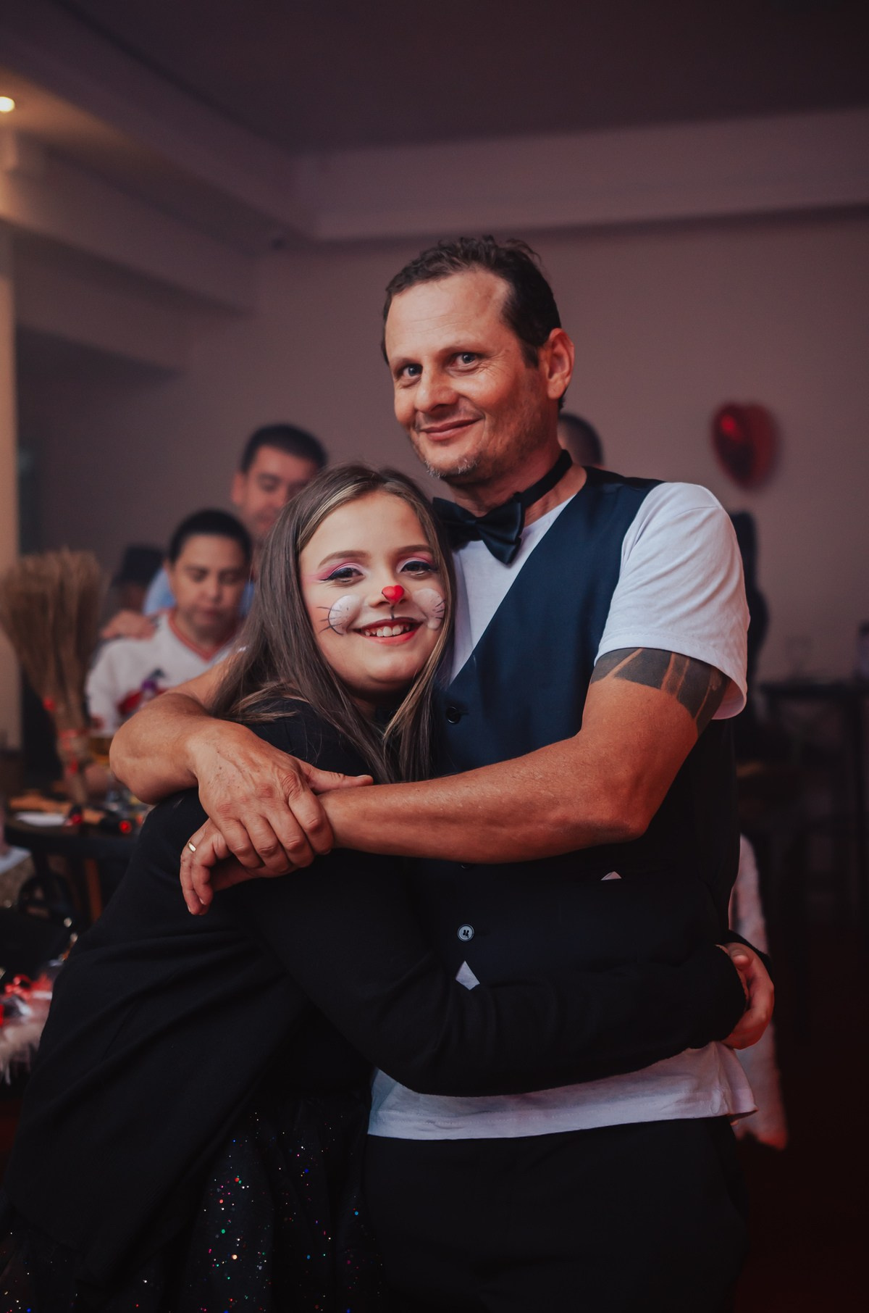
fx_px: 1746
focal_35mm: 48
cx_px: 434
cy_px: 656
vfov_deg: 41.2
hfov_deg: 28.0
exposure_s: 1/250
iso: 500
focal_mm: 32
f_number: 2
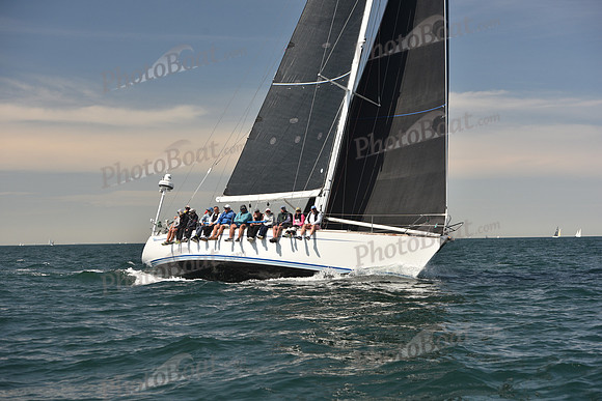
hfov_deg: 25.4
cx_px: 301
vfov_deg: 17.1
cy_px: 200
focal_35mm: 80
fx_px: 1338
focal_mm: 80
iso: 250
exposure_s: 1/640
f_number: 5.6
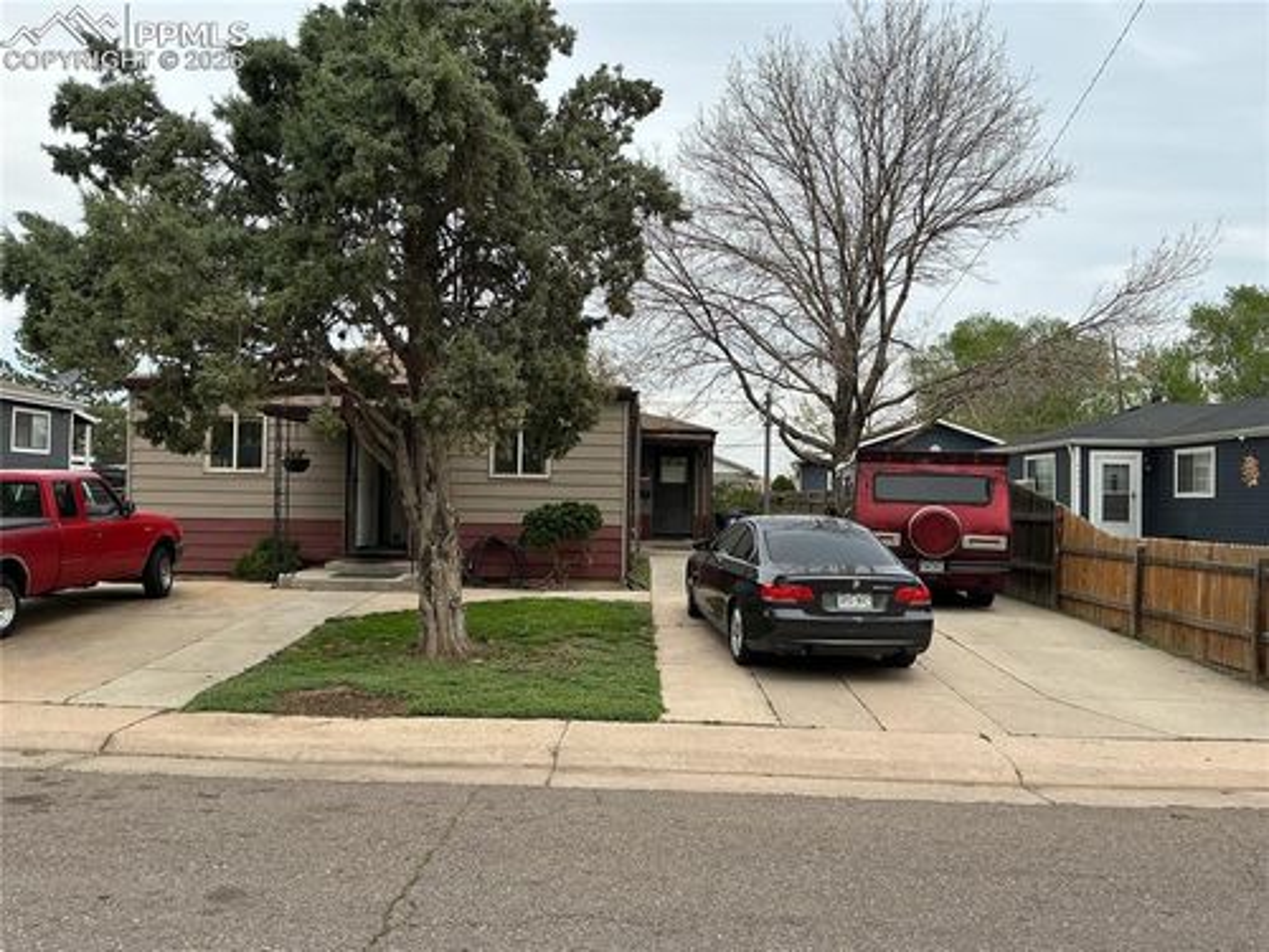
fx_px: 1063
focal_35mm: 29
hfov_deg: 61.7
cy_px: 476
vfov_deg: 48.2
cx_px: 634
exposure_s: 1/1311
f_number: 1.8
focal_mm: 3
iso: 25
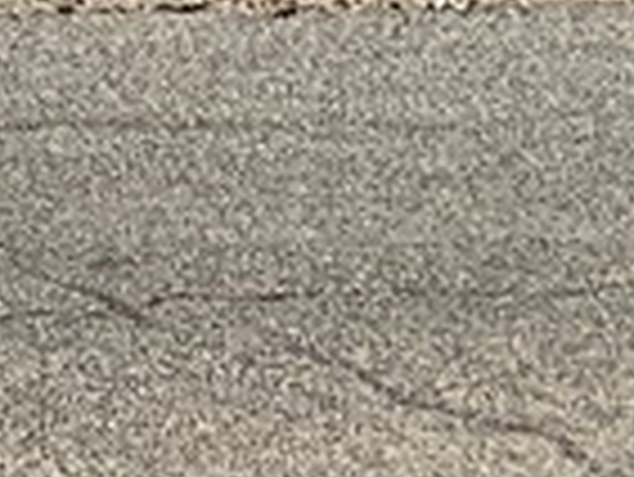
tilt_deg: +2.1
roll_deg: -0.2
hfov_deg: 8.6
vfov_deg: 6.9
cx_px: -1299
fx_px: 3465
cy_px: -1102
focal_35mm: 189
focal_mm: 4.25
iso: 25
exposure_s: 1/3937
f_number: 1.8
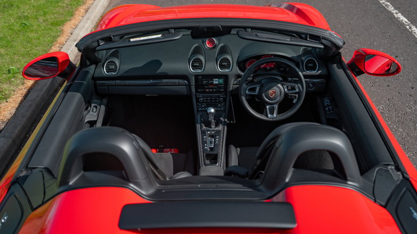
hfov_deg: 55.3
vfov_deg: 32.8
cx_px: 208
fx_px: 398
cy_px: 98
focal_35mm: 36
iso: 160
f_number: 2.8
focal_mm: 34
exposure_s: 1/1250
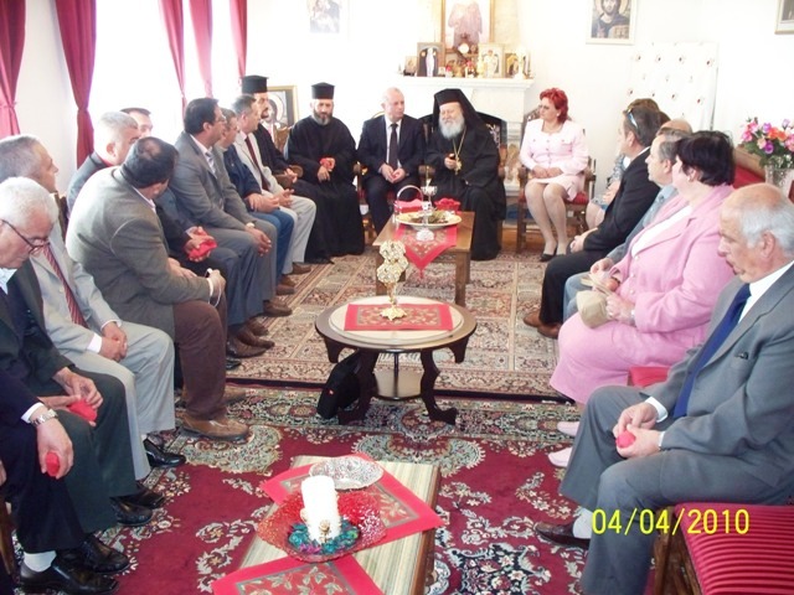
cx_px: 397
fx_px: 826
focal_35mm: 36
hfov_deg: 51.4
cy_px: 298
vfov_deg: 39.7
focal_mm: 7.54
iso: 400
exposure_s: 1/30
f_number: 2.8
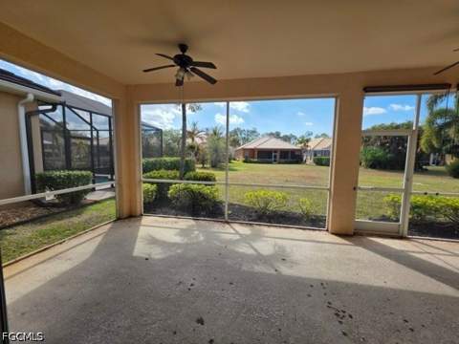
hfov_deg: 106.2
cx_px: 230
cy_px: 172
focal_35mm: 13
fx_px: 172
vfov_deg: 89.9
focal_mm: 2.2
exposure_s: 1/1123
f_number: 1.9
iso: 40
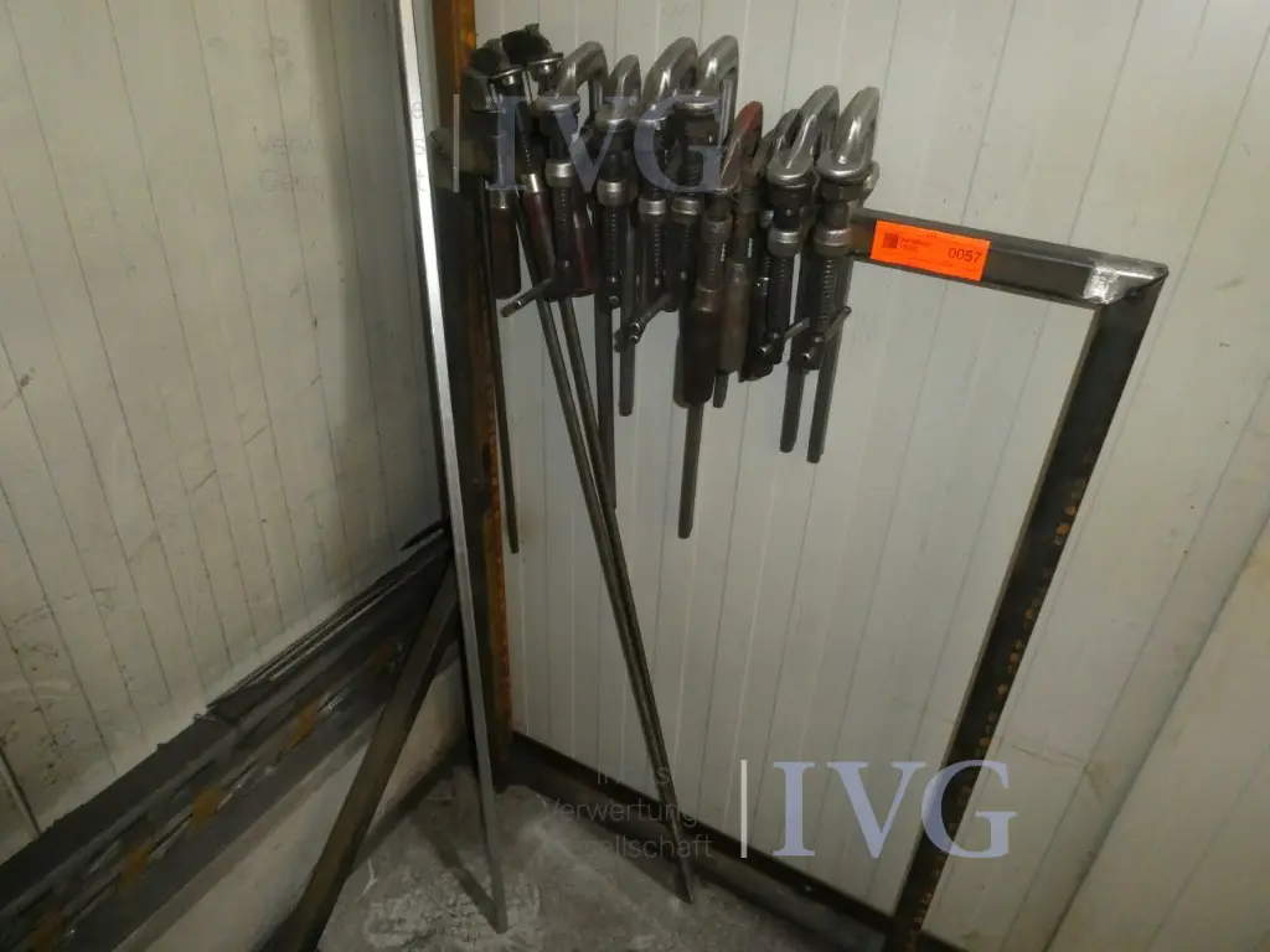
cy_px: 476
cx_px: 635
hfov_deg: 71.6
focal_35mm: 24
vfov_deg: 56.8
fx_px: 881
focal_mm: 4.3
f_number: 3.3
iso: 800
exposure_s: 1/125
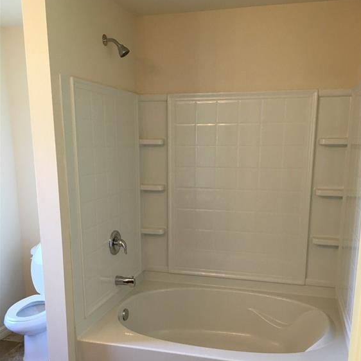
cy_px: 229
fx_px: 413
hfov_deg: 47.2
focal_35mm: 35
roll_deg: -0.6
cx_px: 184
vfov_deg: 46.7
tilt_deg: -12.4
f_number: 2.2
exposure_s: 1/33
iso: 50
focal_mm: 4.15
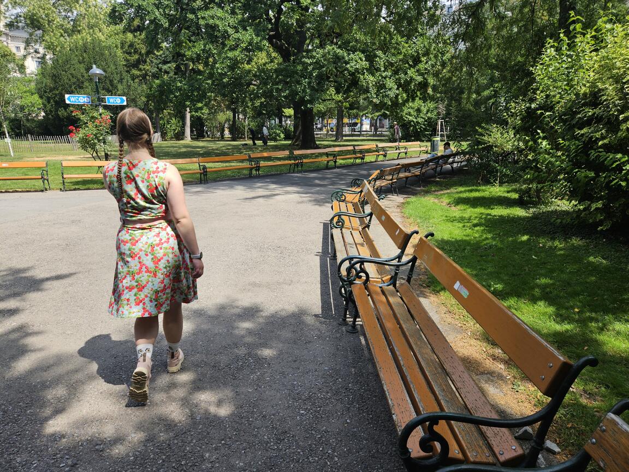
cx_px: 314
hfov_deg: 73.9
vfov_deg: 58.9
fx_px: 418
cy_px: 236
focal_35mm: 23
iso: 25
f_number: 1.8
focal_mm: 5.4
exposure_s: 1/805
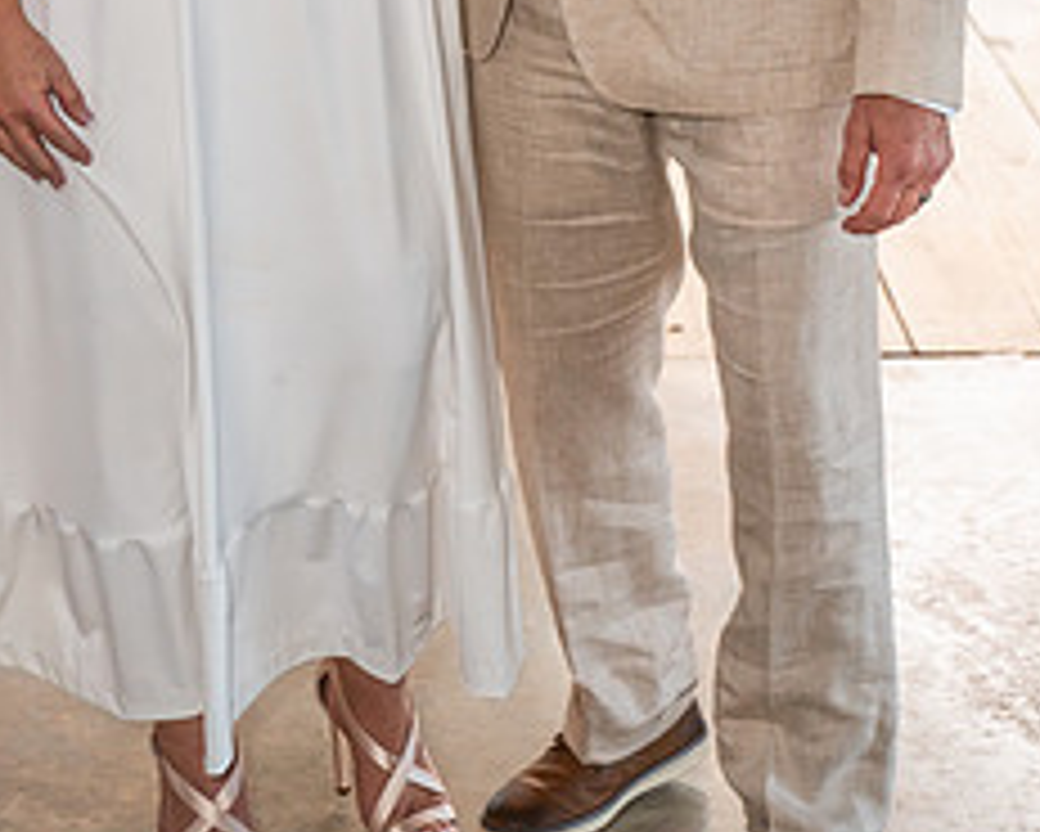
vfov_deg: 11.9
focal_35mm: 128
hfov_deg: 15.0
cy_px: -103
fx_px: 3942
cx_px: 477
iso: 1600
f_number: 4.5
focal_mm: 70
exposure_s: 1/125
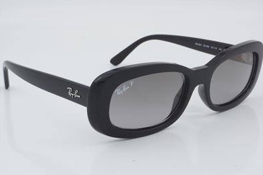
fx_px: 562
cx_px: 133
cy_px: 88
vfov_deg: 17.7
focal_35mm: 77
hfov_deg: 26.3
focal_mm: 50
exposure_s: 1/3
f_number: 32
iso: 100
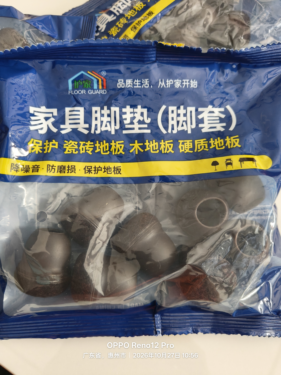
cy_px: 188
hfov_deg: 56.8
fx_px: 260
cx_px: 140
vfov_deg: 71.6
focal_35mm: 24
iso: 500
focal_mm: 5.59
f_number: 1.8
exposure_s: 1/77.4
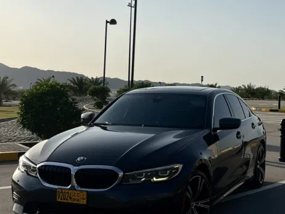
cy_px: 85
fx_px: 297
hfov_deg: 51.3
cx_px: 153
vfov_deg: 39.5
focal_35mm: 36
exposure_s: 1/8000
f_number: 1.5
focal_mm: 5.7
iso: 50
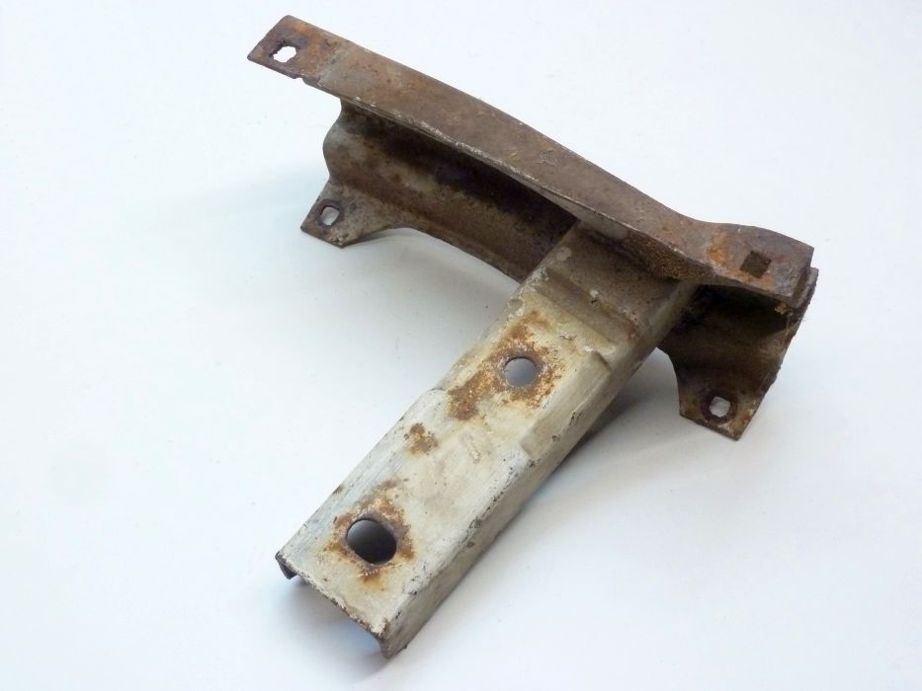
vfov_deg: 30.3
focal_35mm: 48
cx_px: 461
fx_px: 1279
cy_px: 346
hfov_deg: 39.7
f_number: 3.8
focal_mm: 7.9
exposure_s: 1/20
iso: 400
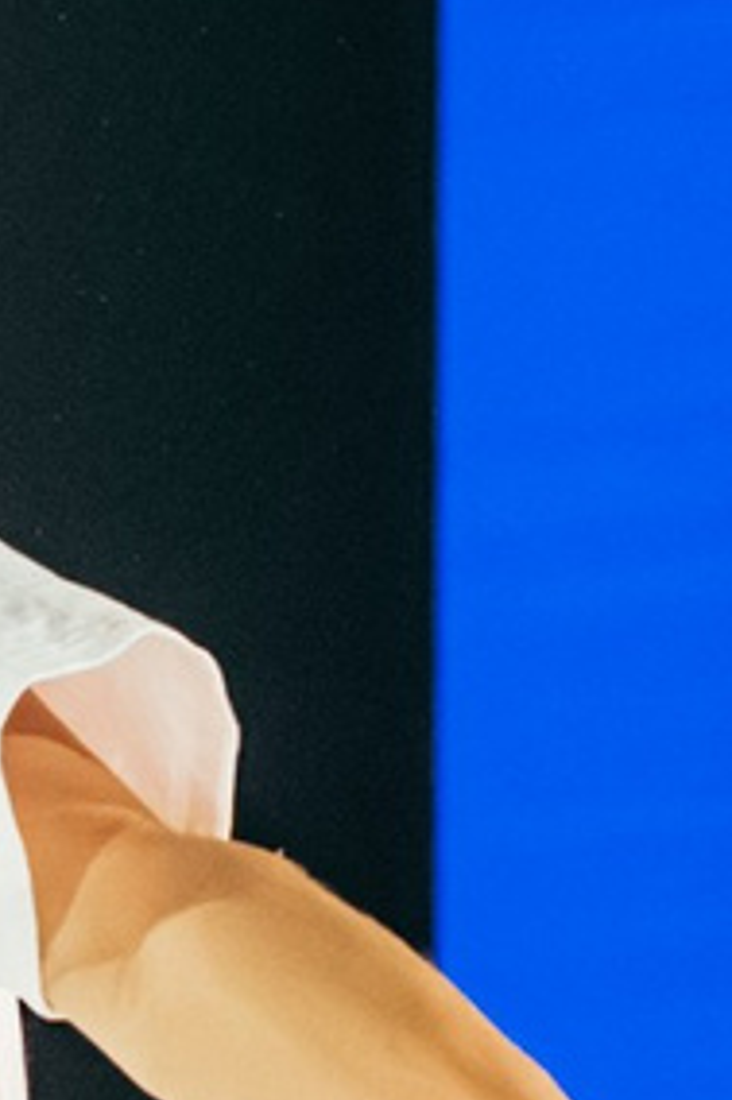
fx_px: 15542
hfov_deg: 2.7
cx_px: -1098
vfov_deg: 4.0
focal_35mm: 509
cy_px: 1753
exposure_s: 1/800
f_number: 2.8
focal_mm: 48
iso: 3200
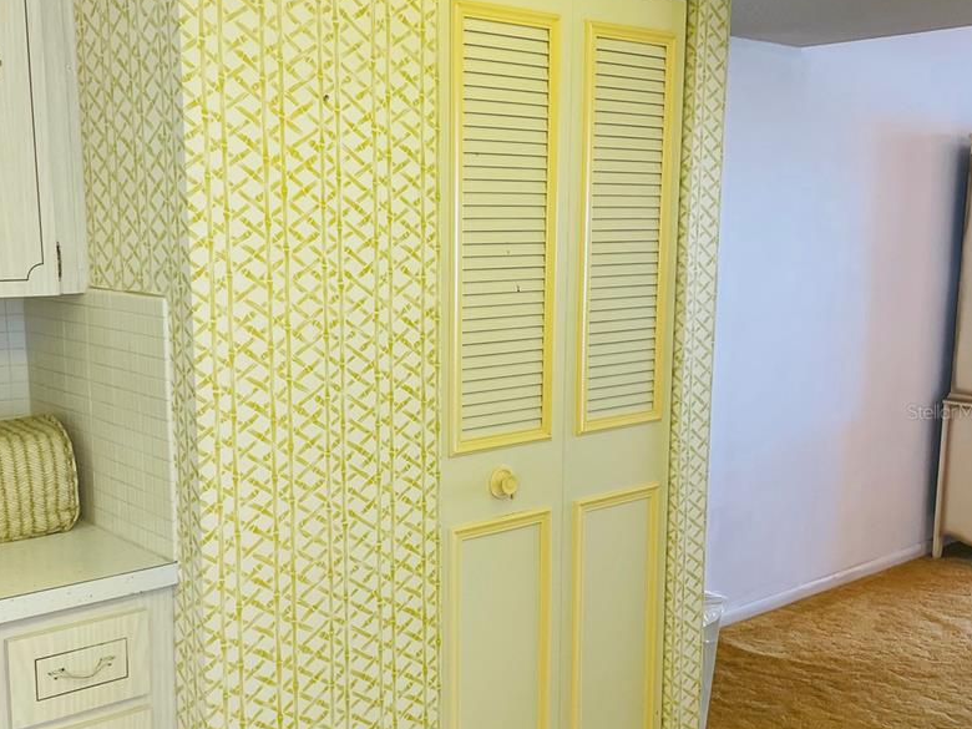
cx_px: 435
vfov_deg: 35.9
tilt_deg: -11.0
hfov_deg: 46.7
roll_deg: +1.2
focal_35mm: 40
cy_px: 411
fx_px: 1123
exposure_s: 1/120
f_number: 1.6
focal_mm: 4.2
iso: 125
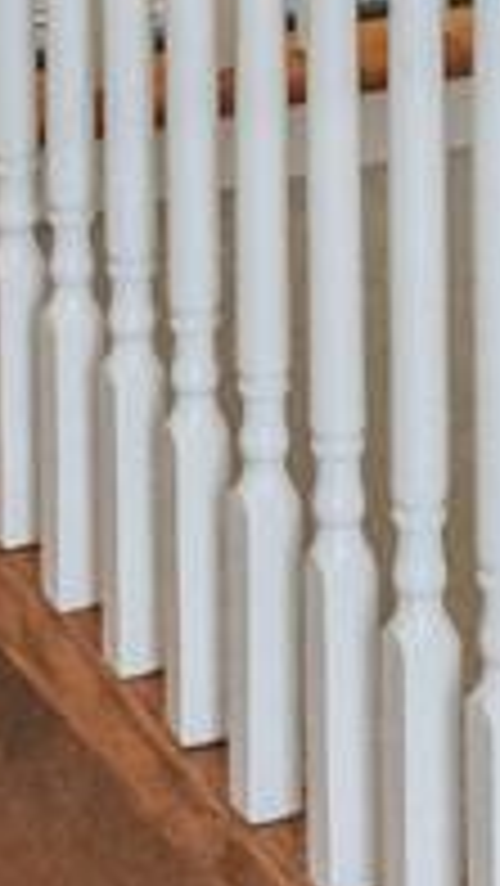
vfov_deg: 10.6
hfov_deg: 6.9
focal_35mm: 174
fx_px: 4096
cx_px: 676
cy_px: -1253
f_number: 6.3
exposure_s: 1/60
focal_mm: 16
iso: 1600
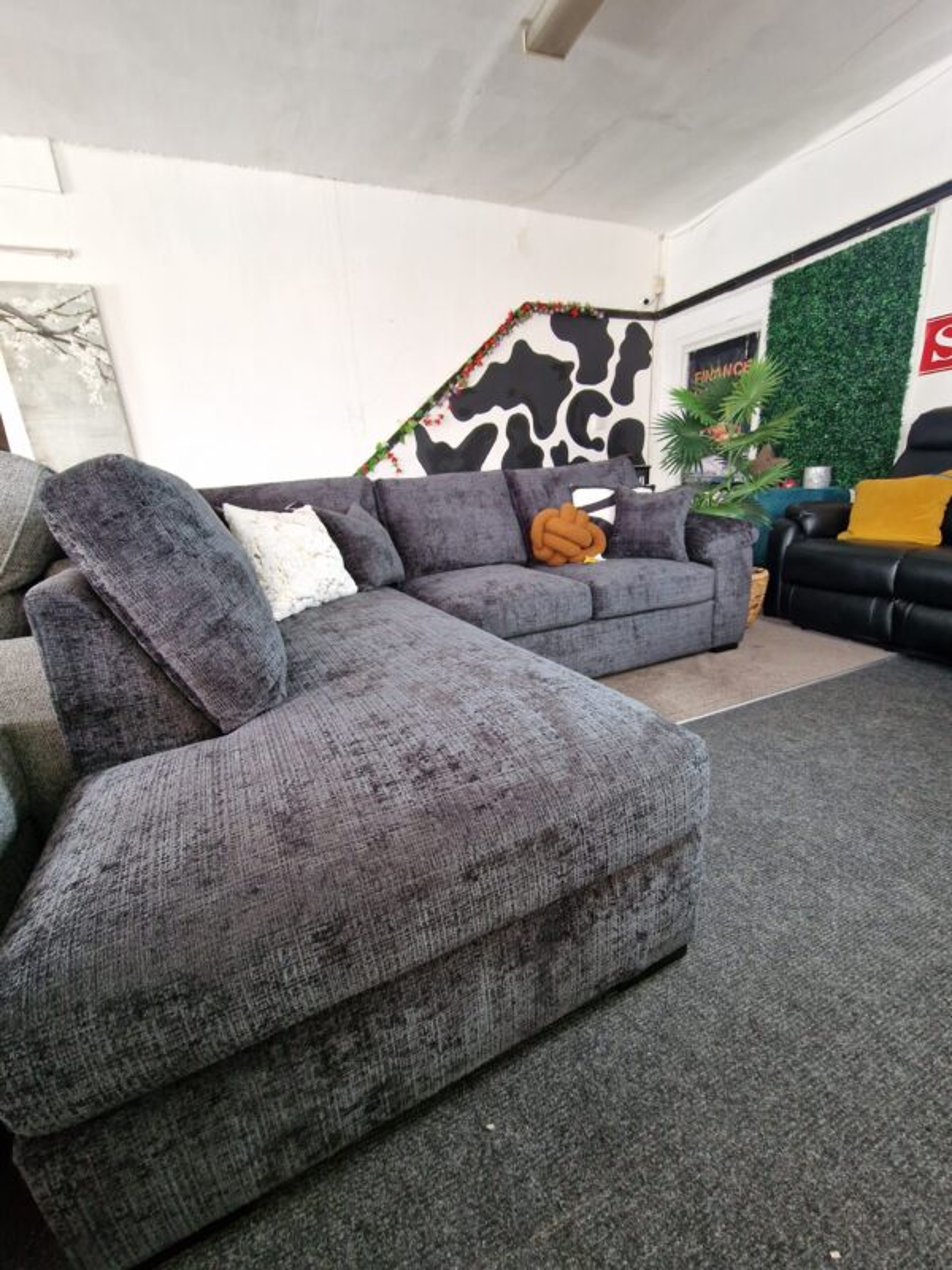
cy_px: 635
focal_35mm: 13
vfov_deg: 106.2
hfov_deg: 89.9
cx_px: 476
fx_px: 477
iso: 400
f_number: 2.2
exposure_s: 1/33
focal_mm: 2.2
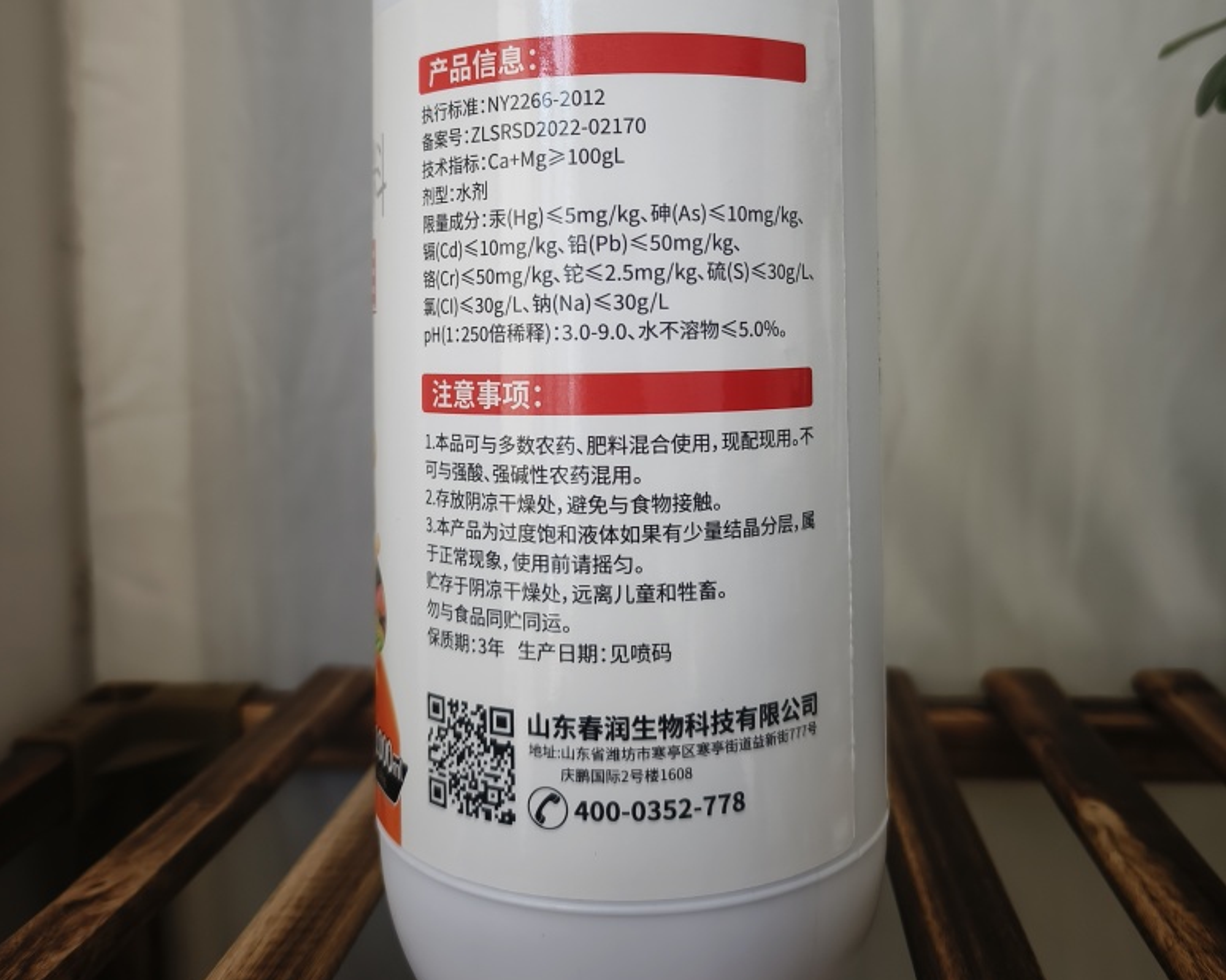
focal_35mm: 31
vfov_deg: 46.1
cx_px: 619
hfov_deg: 57.2
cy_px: 301
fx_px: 1125
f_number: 1.75
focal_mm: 5.5
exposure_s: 1/100
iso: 76
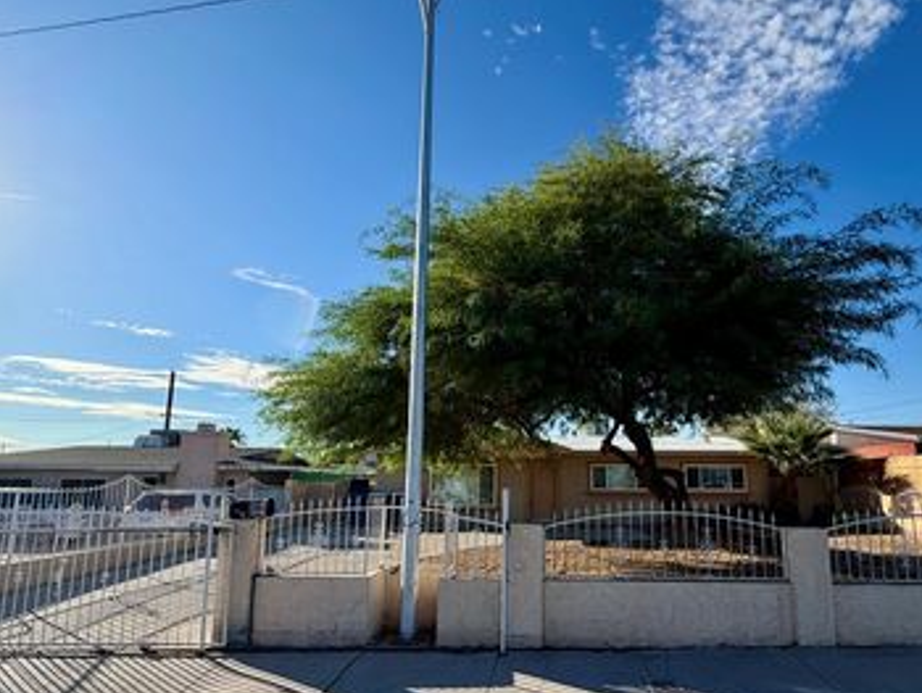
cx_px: 529
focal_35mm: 20
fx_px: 533
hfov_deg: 81.2
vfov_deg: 65.6
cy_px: 402
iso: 25
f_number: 2.2
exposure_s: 1/789
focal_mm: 2.22
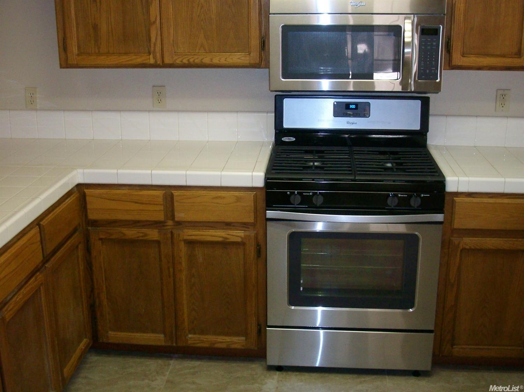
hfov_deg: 42.1
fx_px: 681
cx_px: 262
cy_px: 196
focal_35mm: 45
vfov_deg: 32.2
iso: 200
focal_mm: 7.46
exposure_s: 1/47.1
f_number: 3.1
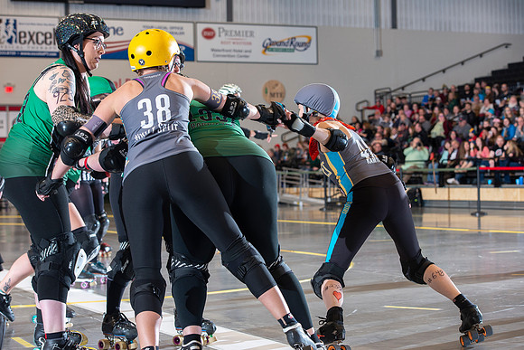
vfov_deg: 15.9
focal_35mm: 86
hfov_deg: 23.6
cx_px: 262
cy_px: 175
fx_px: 1252
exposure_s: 1/160
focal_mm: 86
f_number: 5.6
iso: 640
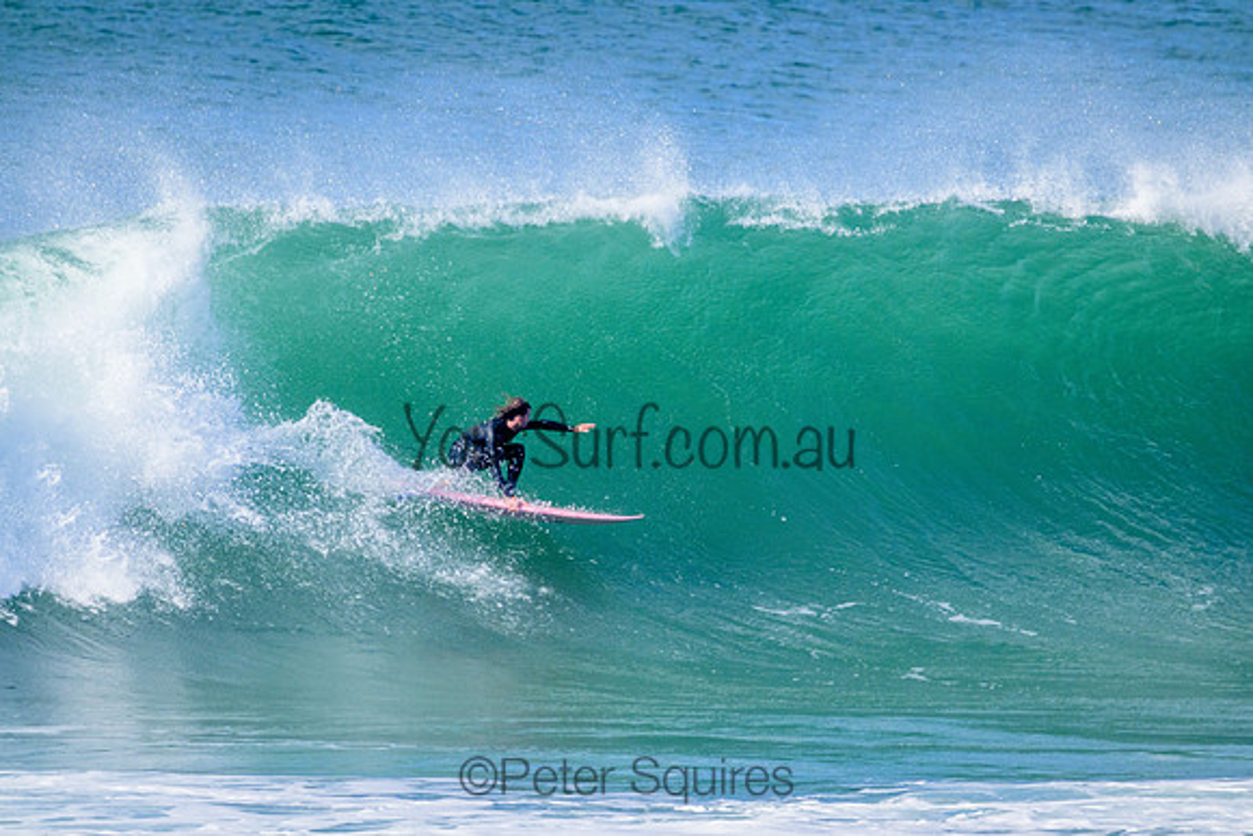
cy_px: 418
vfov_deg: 1.7
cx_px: 626
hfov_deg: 2.6
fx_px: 27850
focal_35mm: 800
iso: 2000
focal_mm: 800
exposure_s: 1/2000
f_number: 11
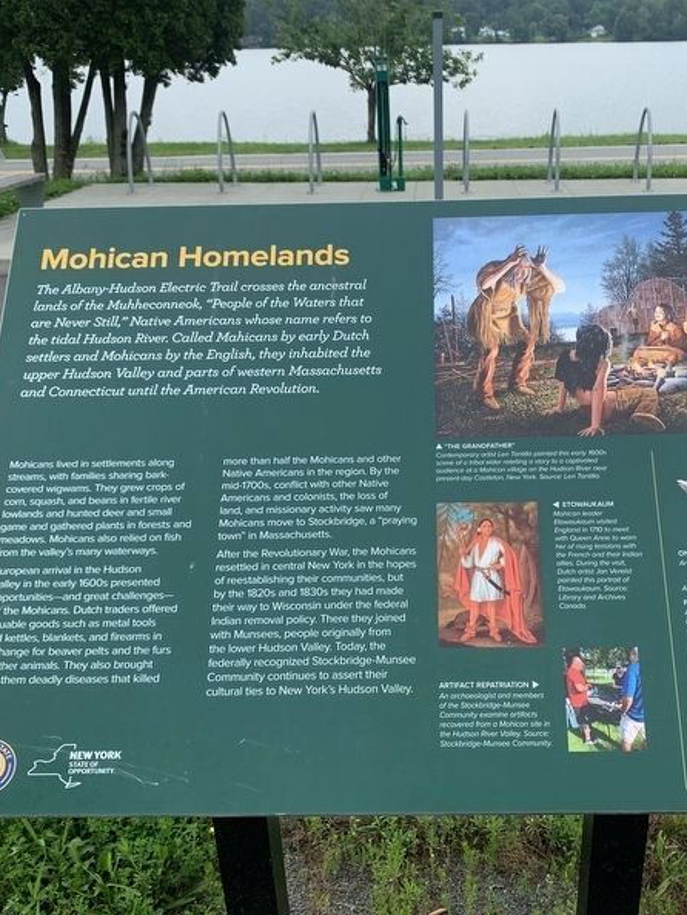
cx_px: 405
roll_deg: +1.0
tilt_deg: -24.4
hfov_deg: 40.6
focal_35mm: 35
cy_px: 461
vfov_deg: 52.6
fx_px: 925
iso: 25
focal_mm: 4.25
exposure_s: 1/945
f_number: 1.8
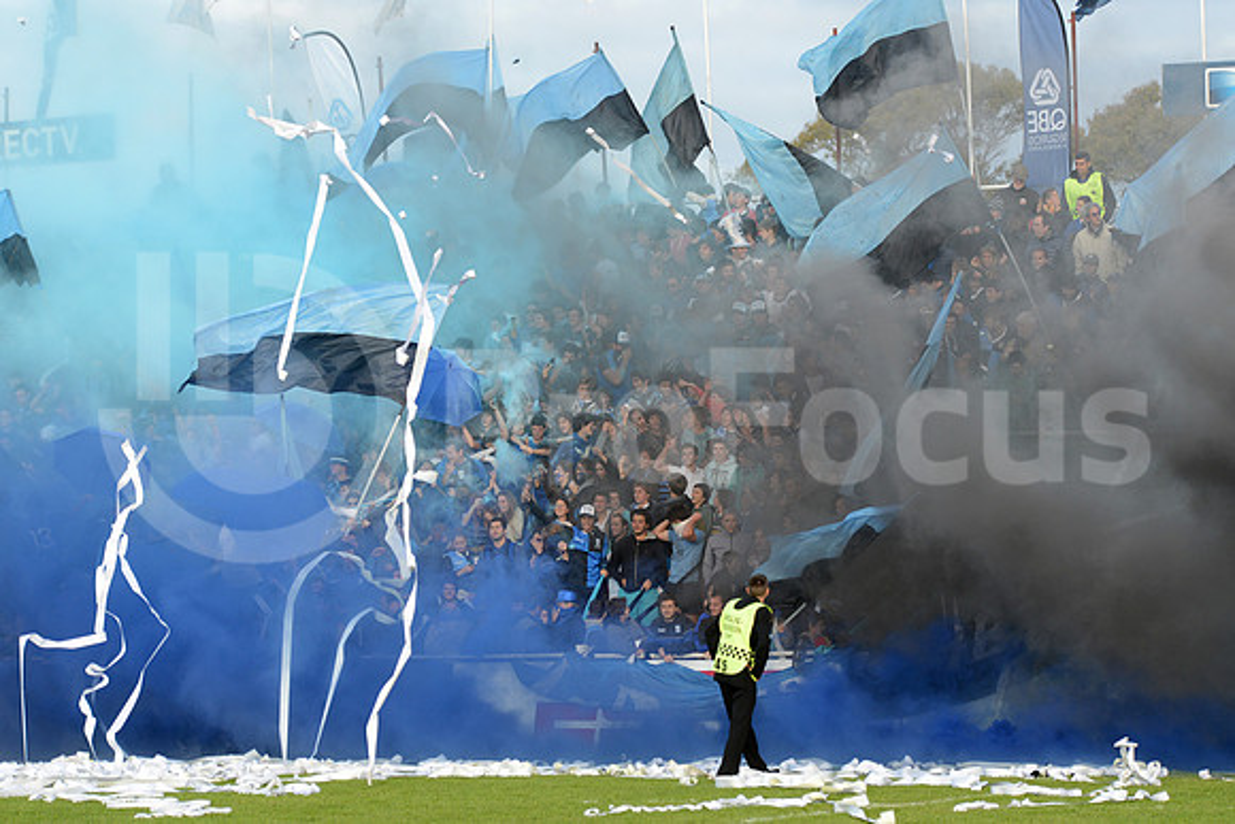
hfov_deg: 15.2
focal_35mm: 135
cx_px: 618
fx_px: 4632
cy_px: 412
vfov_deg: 10.2
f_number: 4
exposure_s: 1/1000
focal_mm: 135
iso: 640
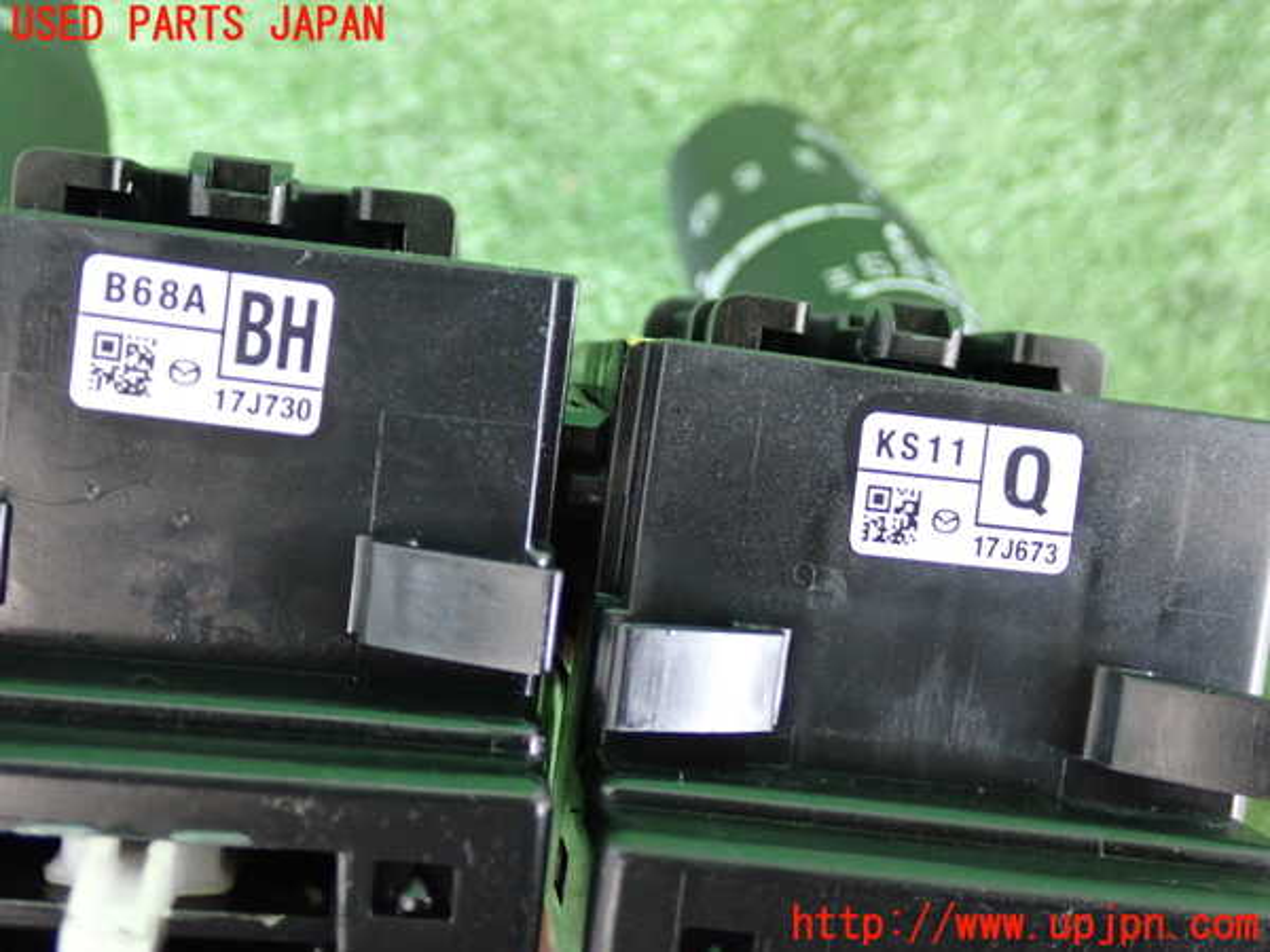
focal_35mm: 47
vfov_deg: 30.9
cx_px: 635
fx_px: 1724
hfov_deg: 40.4
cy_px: 476
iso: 800
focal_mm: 8.4
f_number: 3.1
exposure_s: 1/15
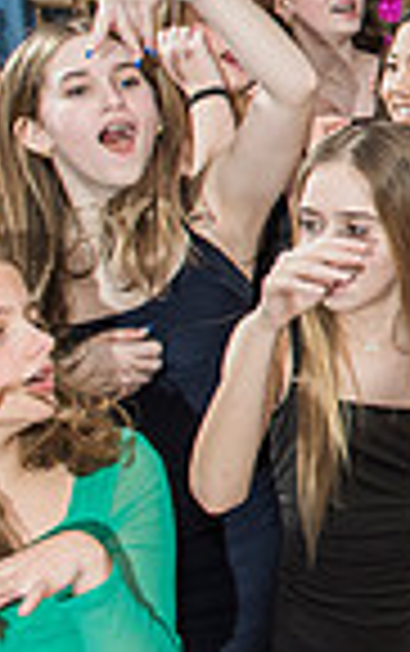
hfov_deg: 10.8
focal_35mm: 98
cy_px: 70
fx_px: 1747
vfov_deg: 20.8
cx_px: 1059
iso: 1000
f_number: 4
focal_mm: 24
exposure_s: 1/100
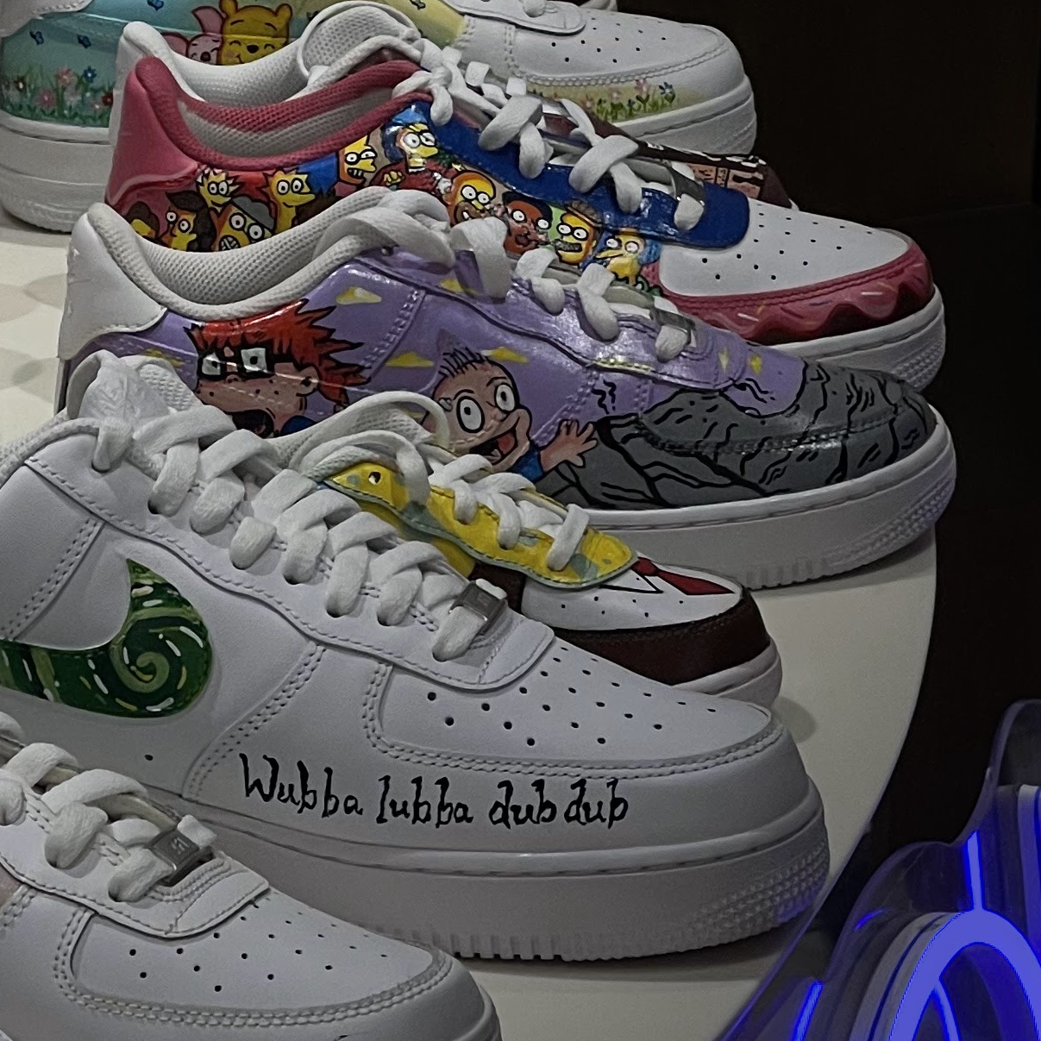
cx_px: 210
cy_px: 1333
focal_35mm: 189
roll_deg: +1.3
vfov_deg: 9.1
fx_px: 6430
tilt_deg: -25.6
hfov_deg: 9.2
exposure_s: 1/156
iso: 20
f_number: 2.2
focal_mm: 7.5
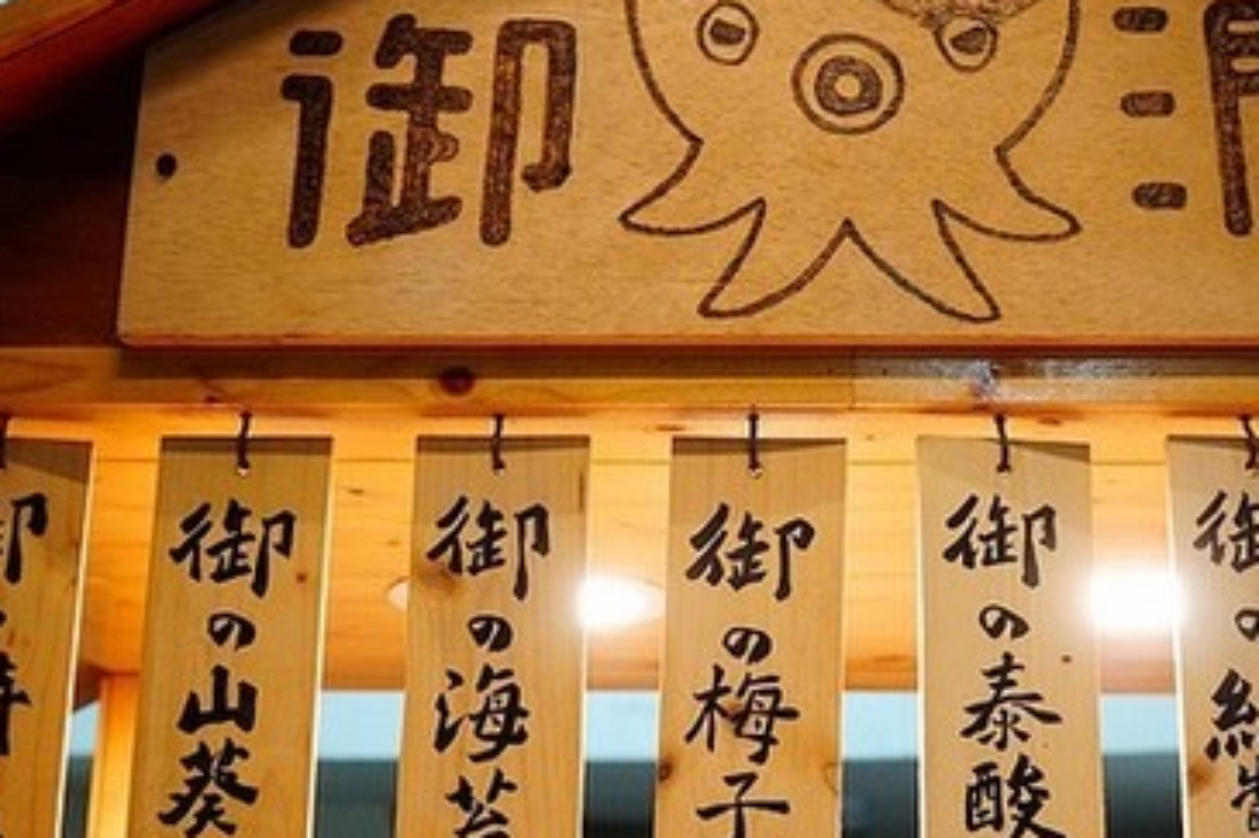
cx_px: 766
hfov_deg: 38.1
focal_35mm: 52
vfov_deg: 26.0
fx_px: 1811
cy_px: 452
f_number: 4
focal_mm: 21
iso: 1600
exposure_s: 1/60
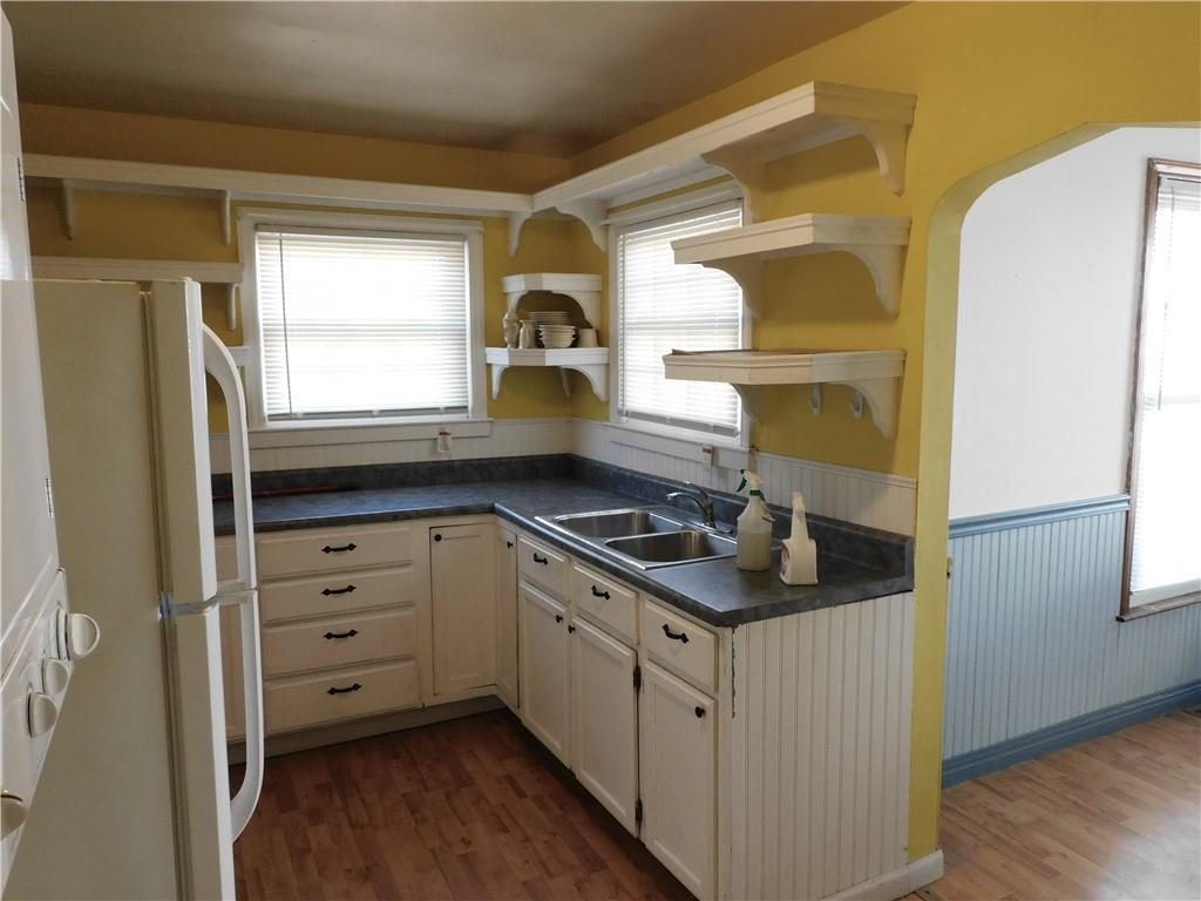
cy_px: 450
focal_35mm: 24
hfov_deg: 71.6
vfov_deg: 56.8
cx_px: 600
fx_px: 833
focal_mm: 4.3
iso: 320
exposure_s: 1/30
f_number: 3.3
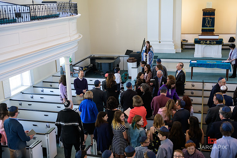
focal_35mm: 48
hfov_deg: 41.1
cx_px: 118
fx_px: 316
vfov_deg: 28.1
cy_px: 79
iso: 1000
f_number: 3.2
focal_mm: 48
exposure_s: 1/200
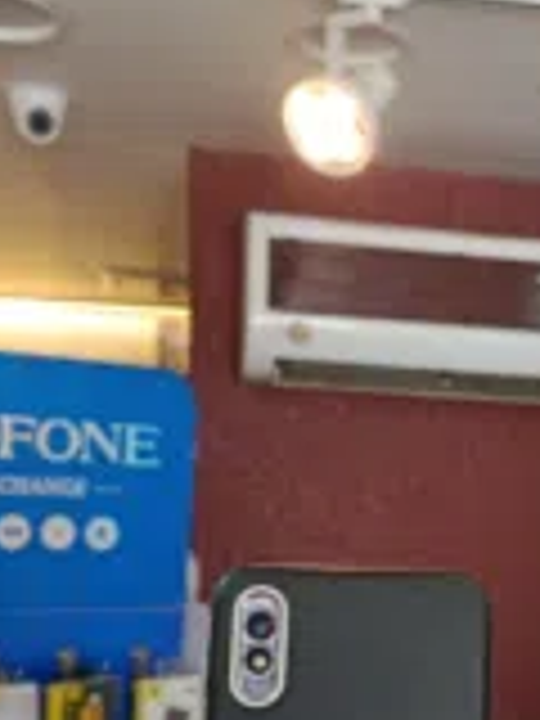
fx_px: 1248
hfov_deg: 23.7
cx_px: 490
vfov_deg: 31.4
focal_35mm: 60
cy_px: 567
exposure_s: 1/120
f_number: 1.7
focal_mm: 5.24
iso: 600
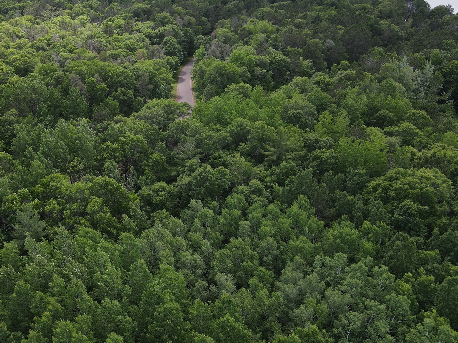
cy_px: 147
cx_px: 150
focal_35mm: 35
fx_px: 463
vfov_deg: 40.6
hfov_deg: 51.6
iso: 100
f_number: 2.8
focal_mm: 4.5
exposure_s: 1/240
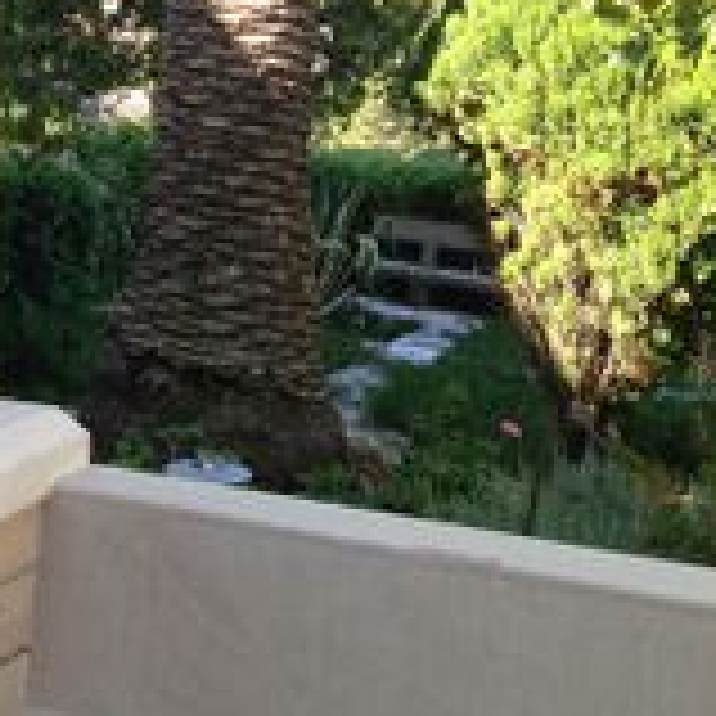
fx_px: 1544
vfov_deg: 26.0
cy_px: 252
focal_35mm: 66
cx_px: 0
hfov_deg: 24.9
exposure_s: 1/208
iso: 50
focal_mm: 4.13
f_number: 2.4
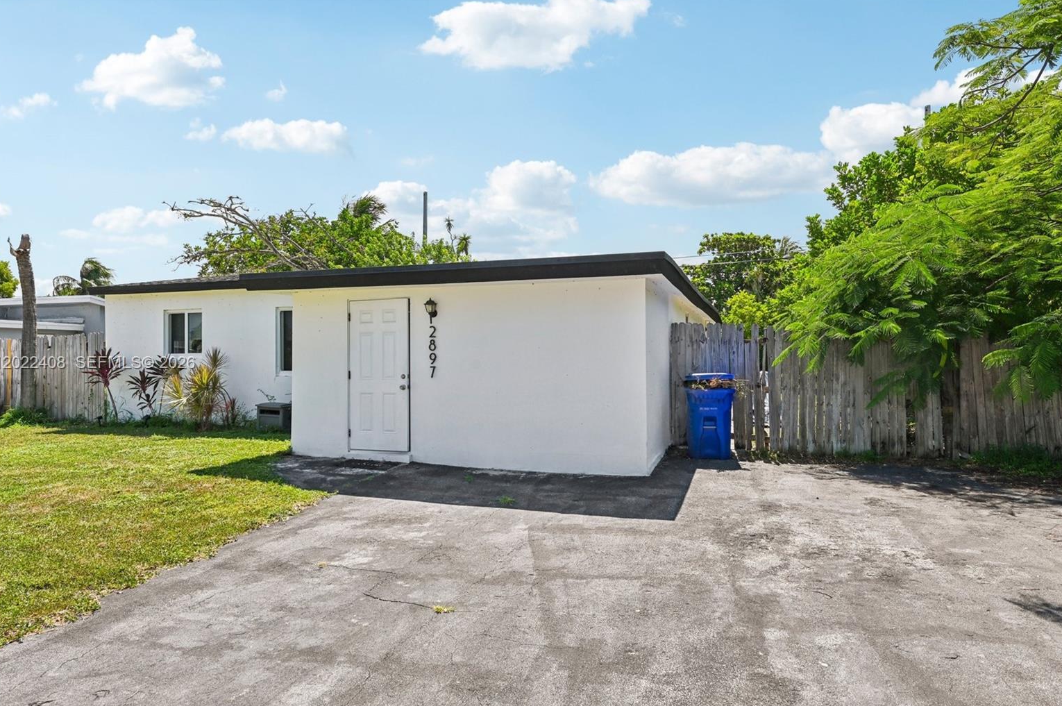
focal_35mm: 23
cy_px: 364
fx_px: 678
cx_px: 534
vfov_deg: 55.0
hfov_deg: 76.1
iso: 100
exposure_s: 1/250
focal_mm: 22
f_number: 8
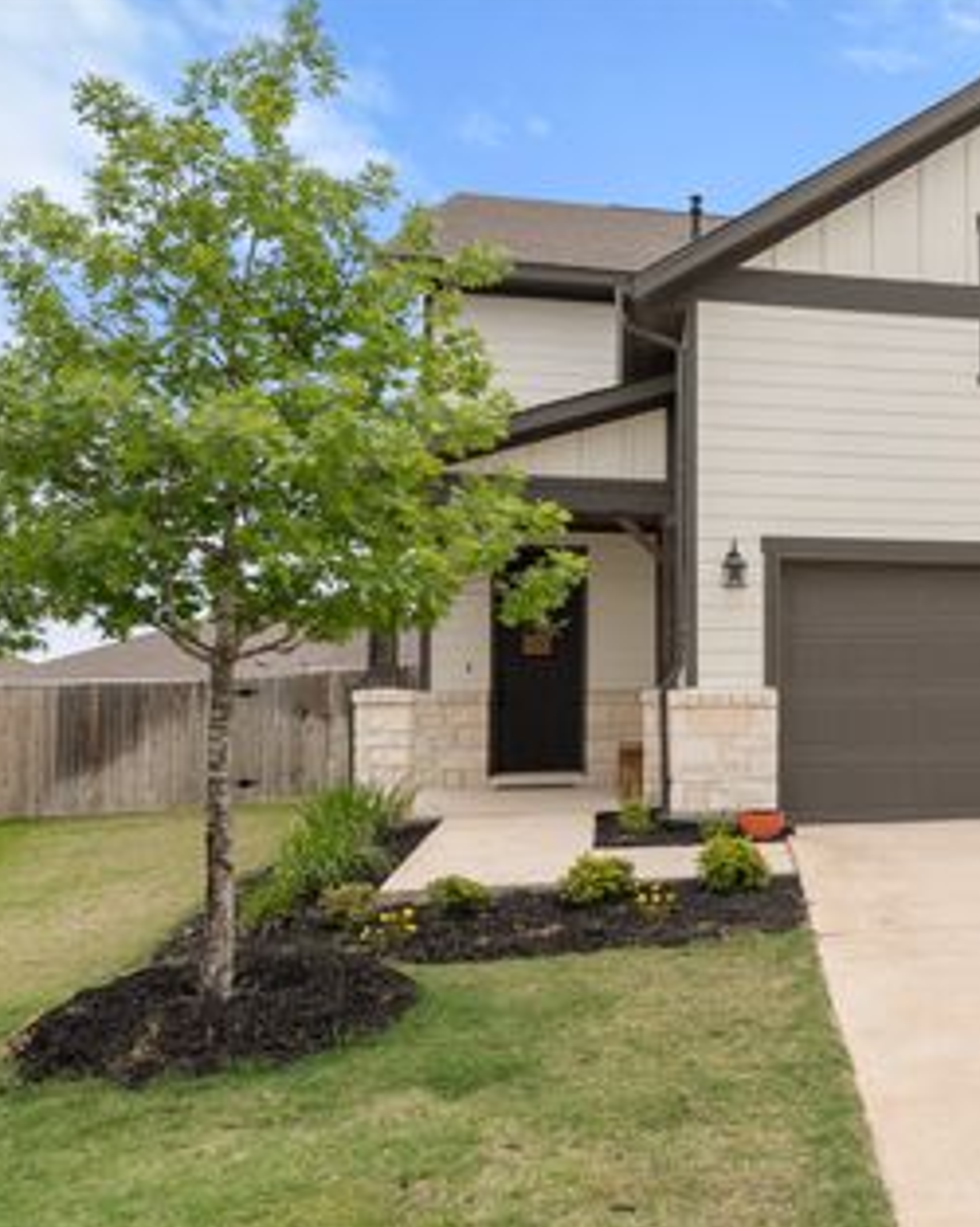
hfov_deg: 40.9
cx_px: 894
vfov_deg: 54.2
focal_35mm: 33
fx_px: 1198
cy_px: 643
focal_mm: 22
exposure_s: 1/250
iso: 400
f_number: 8
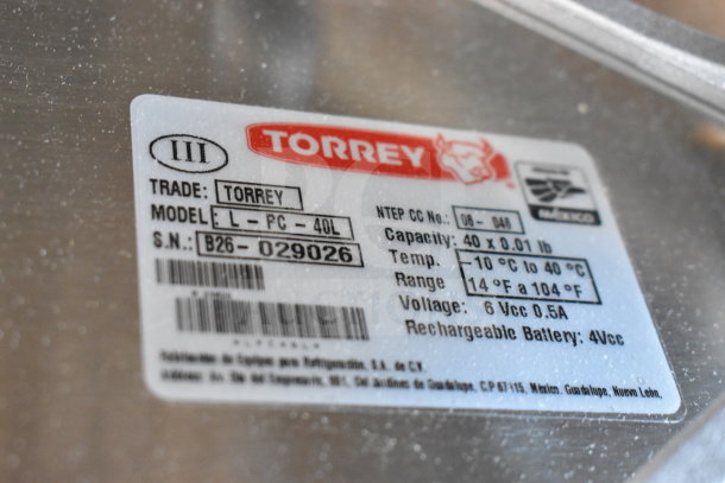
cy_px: 242
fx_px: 1209
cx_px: 362
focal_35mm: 60
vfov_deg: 22.6
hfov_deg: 33.4
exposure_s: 1/60
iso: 5600
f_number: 4.8
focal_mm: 40
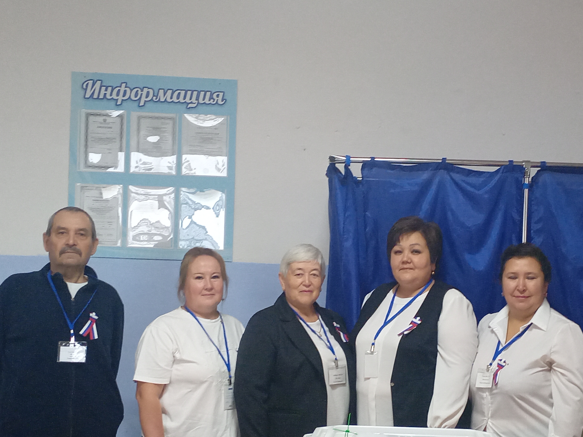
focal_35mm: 54
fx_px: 909
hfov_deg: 35.2
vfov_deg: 27.0
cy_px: 271
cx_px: 383
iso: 447
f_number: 1.8
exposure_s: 1/25
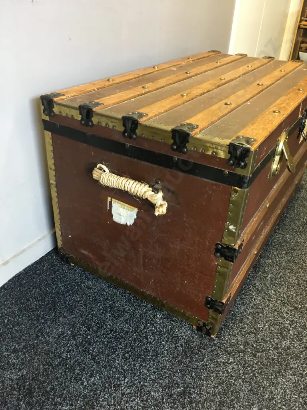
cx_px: 154
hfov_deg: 48.2
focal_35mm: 29
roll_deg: -1.8
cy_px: 205
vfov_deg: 61.7
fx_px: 343
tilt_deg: -31.7
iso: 80
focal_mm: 4.15
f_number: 2.2
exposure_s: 1/17
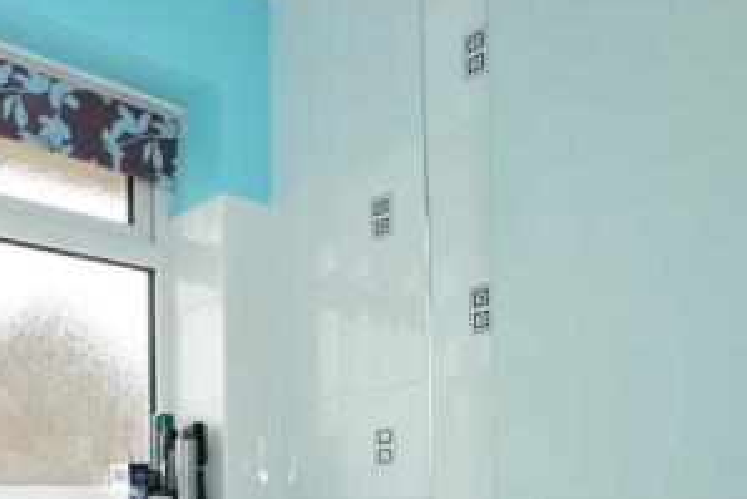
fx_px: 685
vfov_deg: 35.4
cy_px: 523
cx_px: 48
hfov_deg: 49.6
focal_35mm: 33
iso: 640
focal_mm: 10
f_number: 14
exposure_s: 1/200
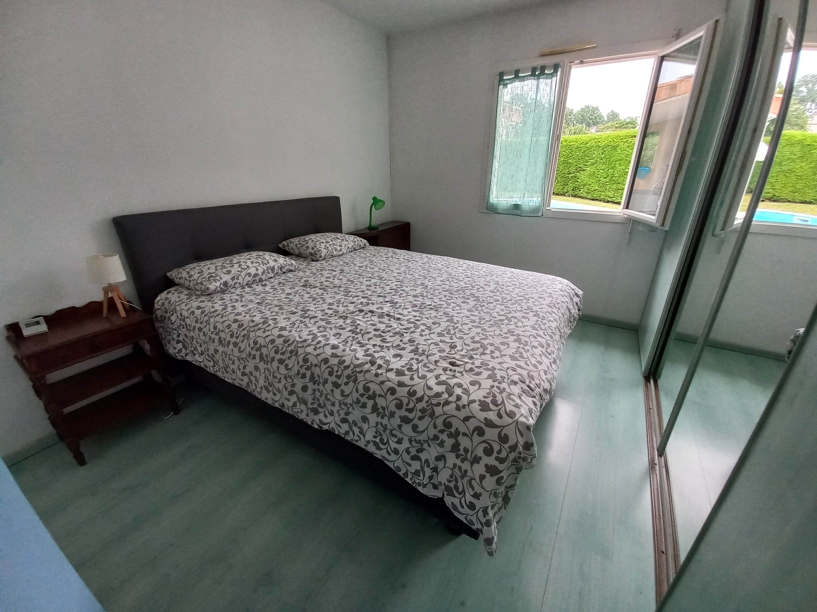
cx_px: 408
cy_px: 306
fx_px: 307
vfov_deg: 89.9
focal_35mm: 13
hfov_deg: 106.2
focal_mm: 1.42
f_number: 2.2
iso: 100
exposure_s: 1/100
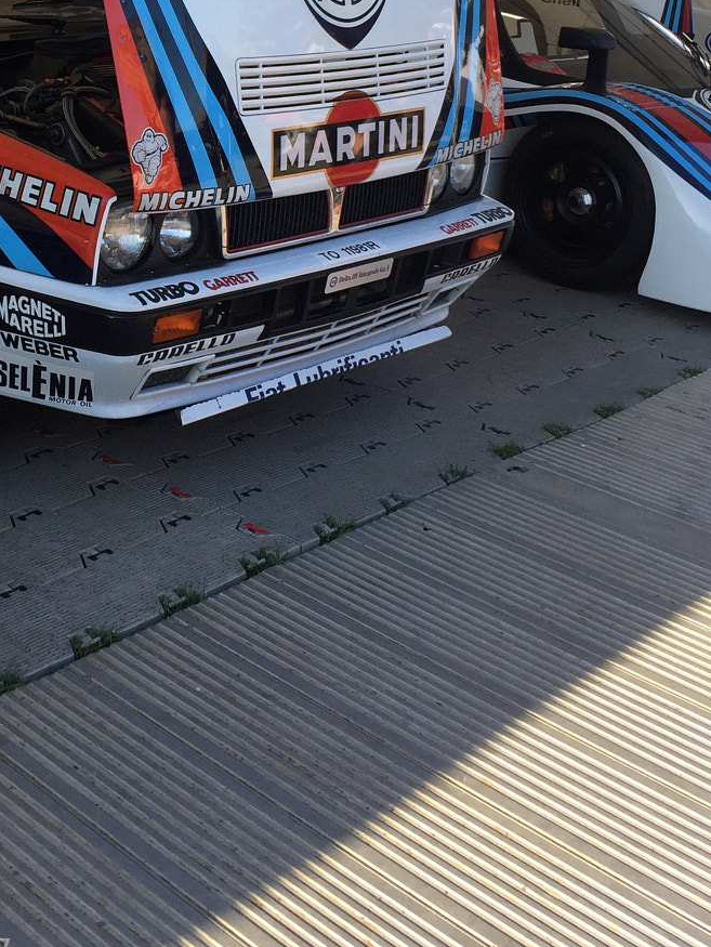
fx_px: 1450
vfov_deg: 34.9
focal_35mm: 53
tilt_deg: -10.4
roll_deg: -0.9
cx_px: 94
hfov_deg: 26.8
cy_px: 170
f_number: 2.2
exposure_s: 1/542
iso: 32
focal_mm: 4.15
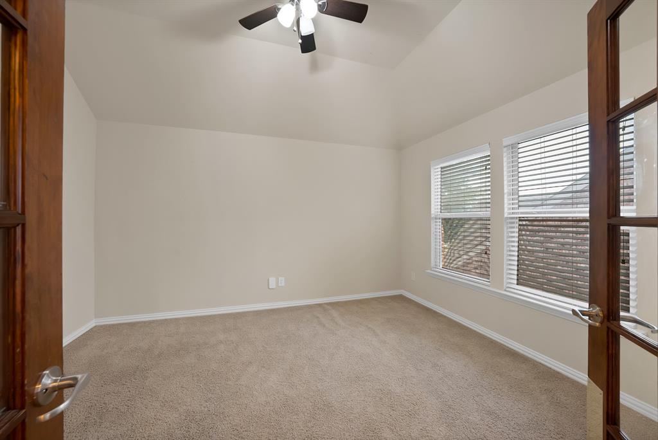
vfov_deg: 90.1
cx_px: 329
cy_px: 220
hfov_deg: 112.6
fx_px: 219
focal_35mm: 12
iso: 640
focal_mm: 12
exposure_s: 1/2.5
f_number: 9
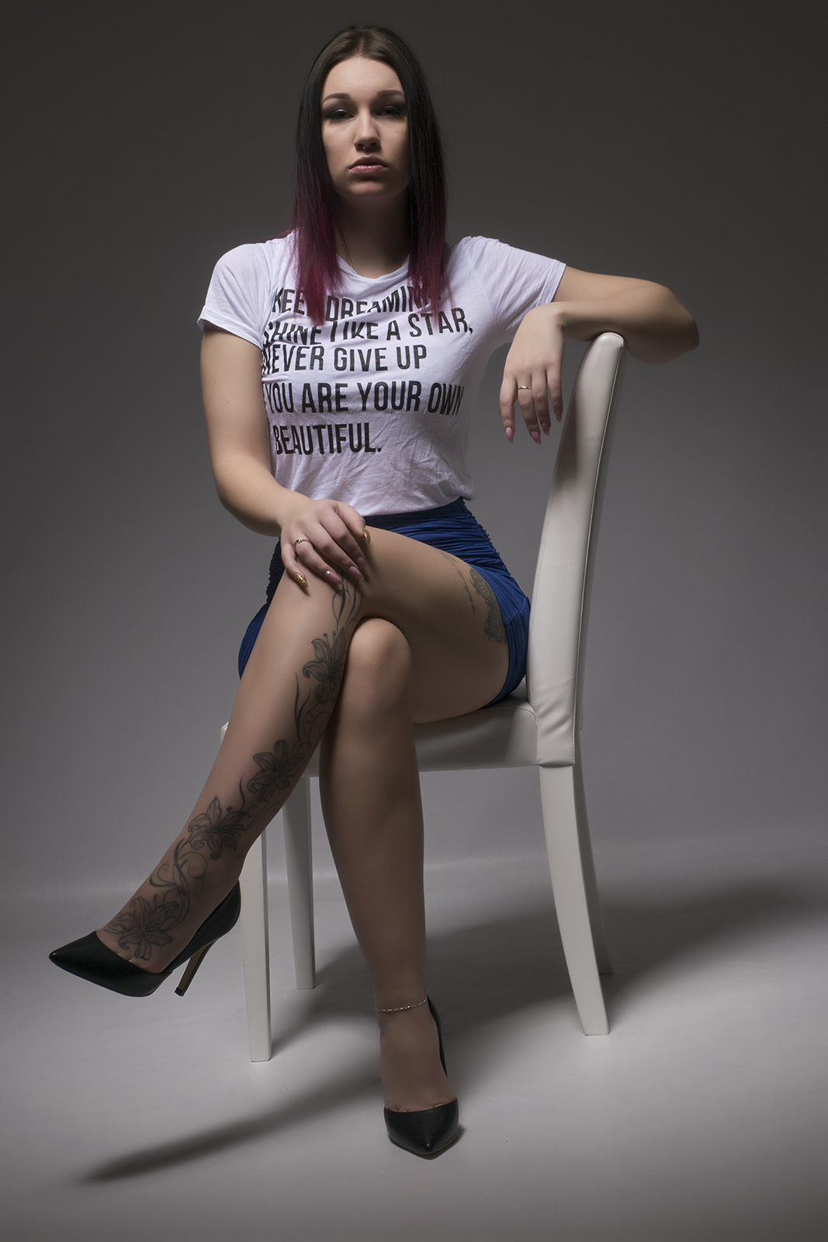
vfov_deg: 33.4
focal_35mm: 60
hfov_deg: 22.6
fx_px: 2069
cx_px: 414
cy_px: 621
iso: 200
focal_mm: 40
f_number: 20
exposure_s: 1/100
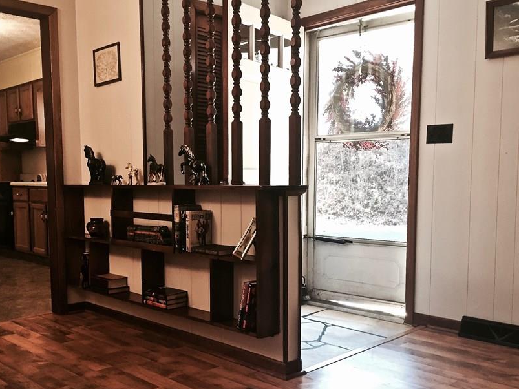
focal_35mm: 37
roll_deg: -0.1
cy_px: 227
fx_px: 555
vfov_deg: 38.5
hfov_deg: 50.0
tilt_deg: -4.8
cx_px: 219
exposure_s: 1/30
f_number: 2.2
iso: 100
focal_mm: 4.15
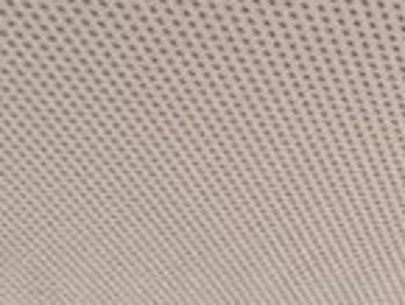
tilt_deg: +0.0
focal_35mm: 99
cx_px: 894
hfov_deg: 14.8
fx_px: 1159
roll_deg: -0.9
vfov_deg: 10.6
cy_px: 901
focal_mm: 2.22
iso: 200
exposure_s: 1/50
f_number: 2.2
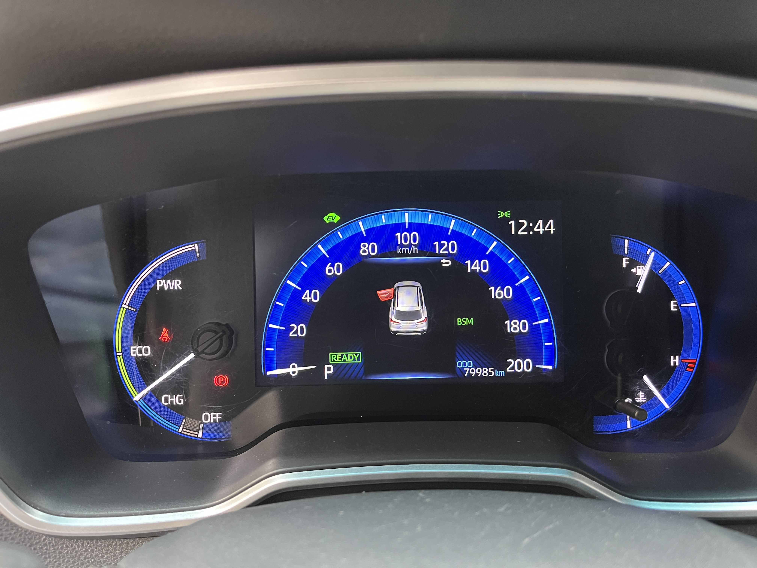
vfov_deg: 53.1
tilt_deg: -24.1
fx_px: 569
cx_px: 378
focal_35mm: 26
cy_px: 284
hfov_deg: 67.3
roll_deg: -1.8
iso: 500
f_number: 1.6
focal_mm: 5.1
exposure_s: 1/39
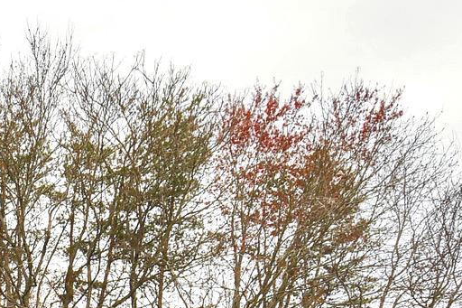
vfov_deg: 17.5
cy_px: 494
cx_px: -186
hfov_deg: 24.6
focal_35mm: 68
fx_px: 872
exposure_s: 1/125
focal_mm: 11.5
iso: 125
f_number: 5.6
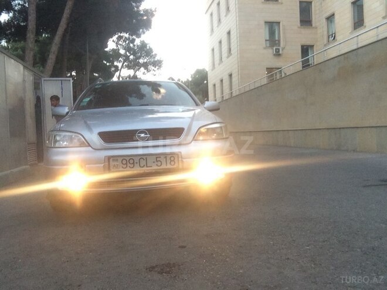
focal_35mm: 31
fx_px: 347
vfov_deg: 45.4
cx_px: 194
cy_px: 145
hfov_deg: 58.4
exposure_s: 1/33
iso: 80
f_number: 2.4
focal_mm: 2.15
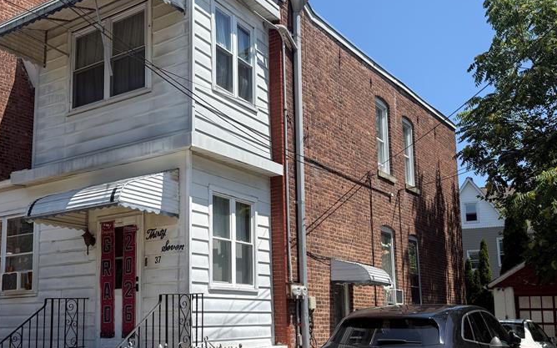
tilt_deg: +8.1
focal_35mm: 39
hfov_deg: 49.9
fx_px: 592
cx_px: 208
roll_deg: +0.0
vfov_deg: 32.5
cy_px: 229
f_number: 1.78
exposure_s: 1/3759
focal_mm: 6.76
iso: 80
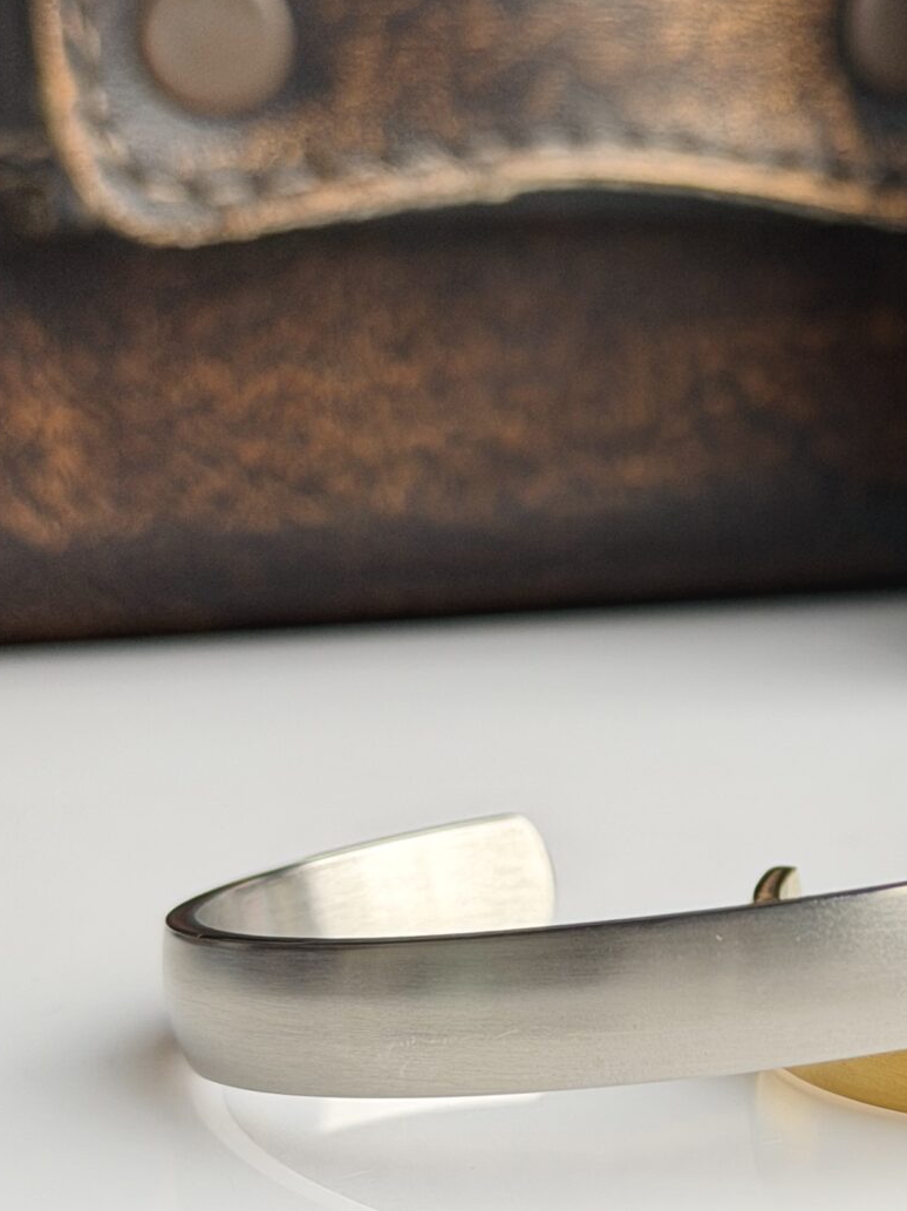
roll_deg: +0.3
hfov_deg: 12.2
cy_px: 907
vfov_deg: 16.5
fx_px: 4160
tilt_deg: -11.8
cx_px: 1036
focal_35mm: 119
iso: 50
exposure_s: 1/168
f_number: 1.78
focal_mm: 6.76
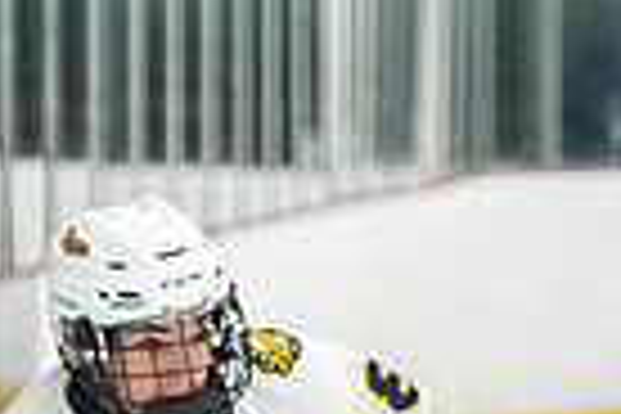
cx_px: 490
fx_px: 14299
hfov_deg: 2.5
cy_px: 920
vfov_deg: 1.7
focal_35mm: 829
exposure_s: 1/800
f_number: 2.8
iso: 3200
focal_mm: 105
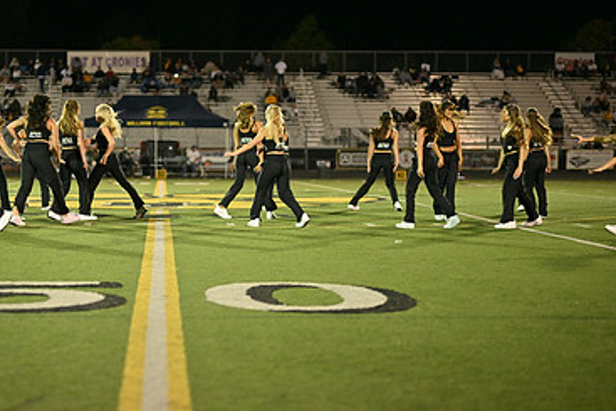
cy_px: 206
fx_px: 1352
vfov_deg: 17.3
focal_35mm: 79
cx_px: 171
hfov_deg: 25.4
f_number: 1.2
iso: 400
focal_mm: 50
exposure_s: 1/640
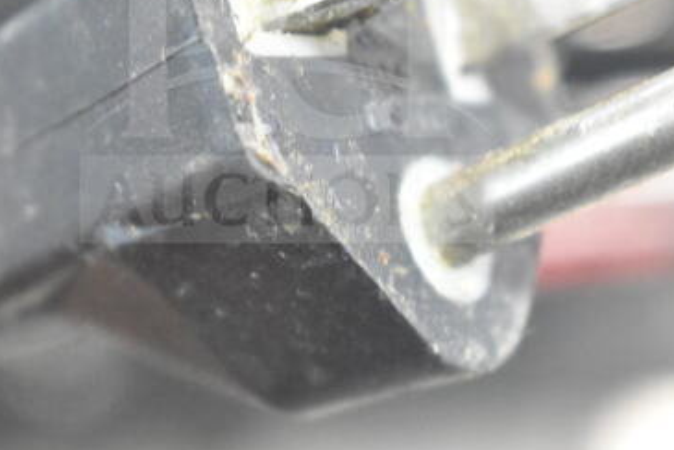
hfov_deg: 14.9
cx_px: 286
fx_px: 2583
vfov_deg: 9.9
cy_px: 97
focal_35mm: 138
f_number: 5.6
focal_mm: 55
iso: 8000
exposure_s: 1/100
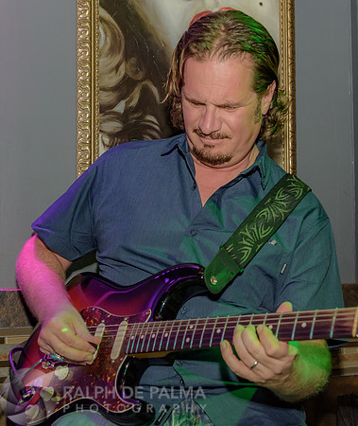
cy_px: 231
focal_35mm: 69
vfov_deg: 27.1
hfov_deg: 23.0
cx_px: 198
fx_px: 881
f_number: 4.5
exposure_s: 1/160
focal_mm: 38
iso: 1250
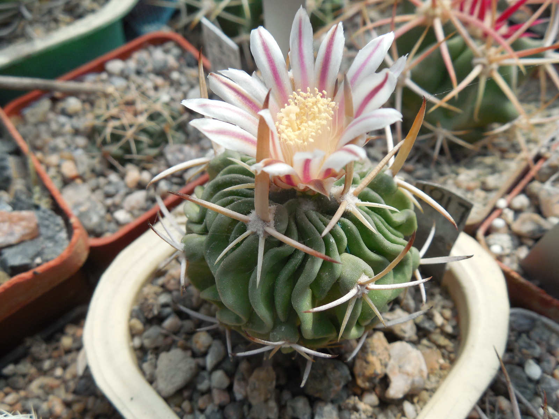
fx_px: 501
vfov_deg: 45.4
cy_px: 210
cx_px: 280
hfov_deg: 58.4
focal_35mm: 31
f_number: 3.6
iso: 125
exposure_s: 1/500
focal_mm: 5.6
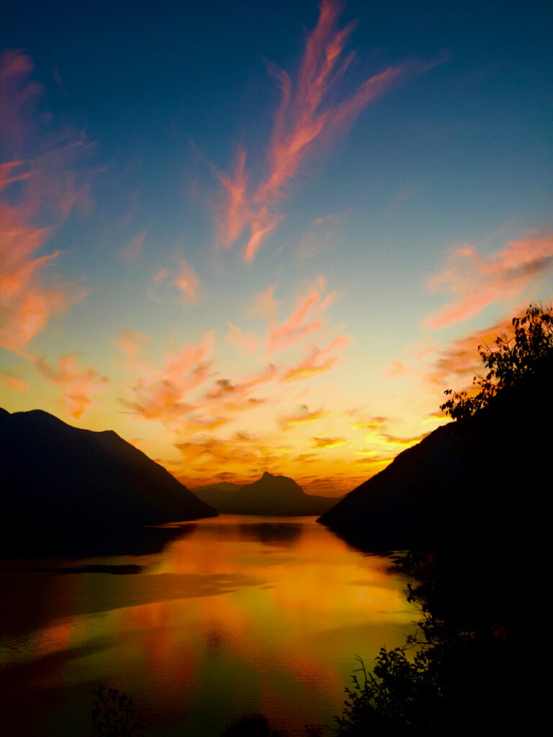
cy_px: 368
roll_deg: -1.1
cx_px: 276
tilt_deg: +13.4
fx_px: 618
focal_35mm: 29
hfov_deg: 48.2
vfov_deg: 61.7
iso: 40
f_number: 2.2
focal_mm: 4.15
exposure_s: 1/100
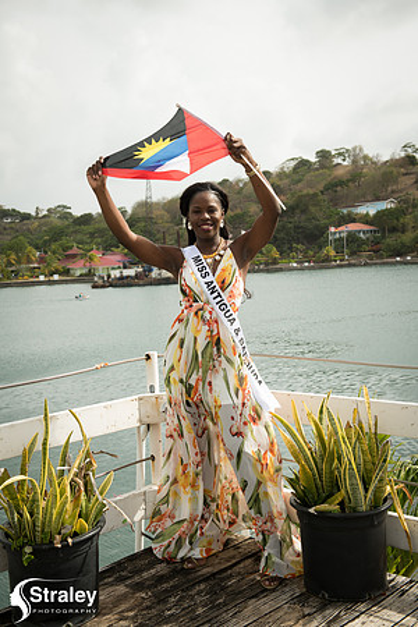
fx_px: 871
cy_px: 314
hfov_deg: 27.0
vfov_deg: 39.6
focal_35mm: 50
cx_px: 209
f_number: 7.1
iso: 100
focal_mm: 50
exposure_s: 1/160
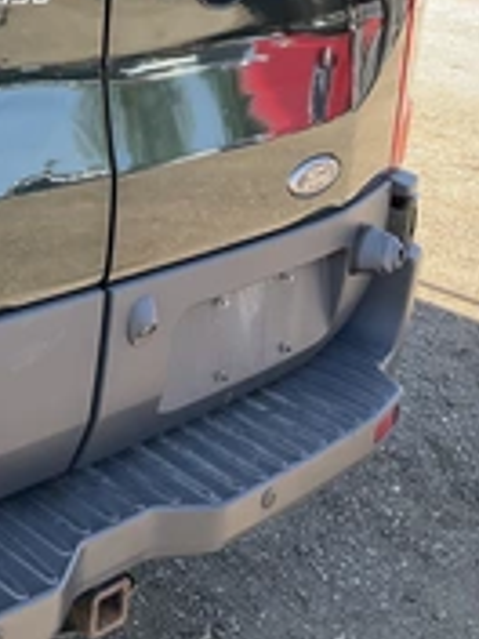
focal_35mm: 66
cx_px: -65
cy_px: 142
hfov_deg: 21.0
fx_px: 1218
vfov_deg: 28.8
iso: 25
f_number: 1.8
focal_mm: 3
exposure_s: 1/239
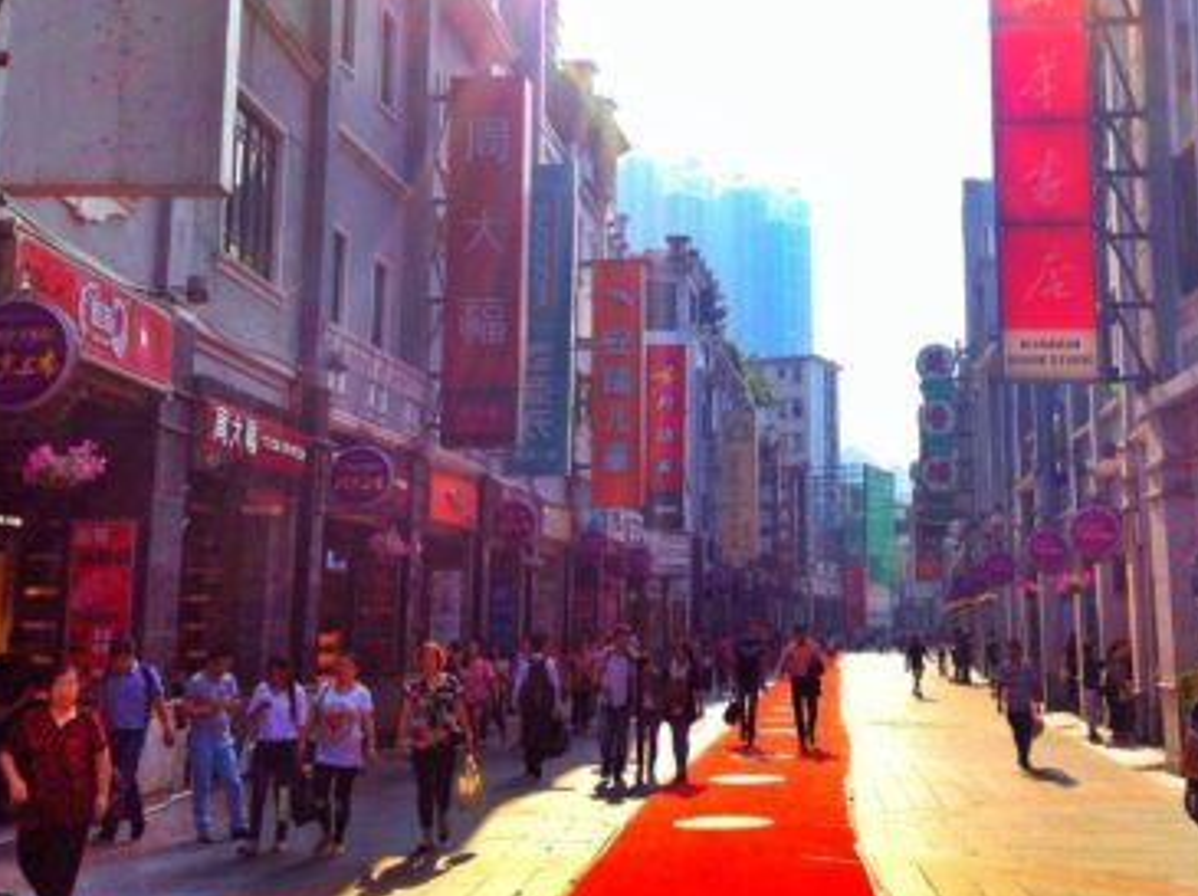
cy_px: 343
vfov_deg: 30.1
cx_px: 781
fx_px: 1660
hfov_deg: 39.3
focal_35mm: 48
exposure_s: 1/1082
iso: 50
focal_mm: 4.28
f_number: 2.4
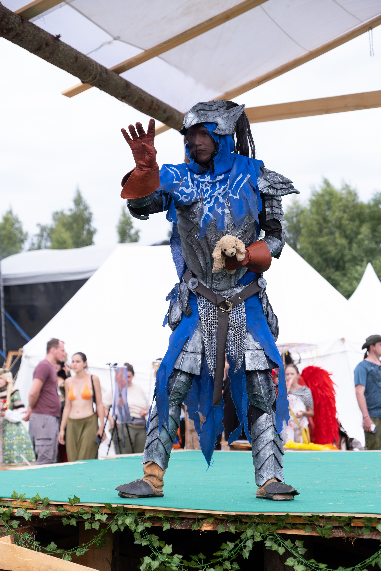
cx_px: 190
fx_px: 1191
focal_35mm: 75
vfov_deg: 27.0
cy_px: 286
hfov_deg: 18.2
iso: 250
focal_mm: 50
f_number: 3.6
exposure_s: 1/1000
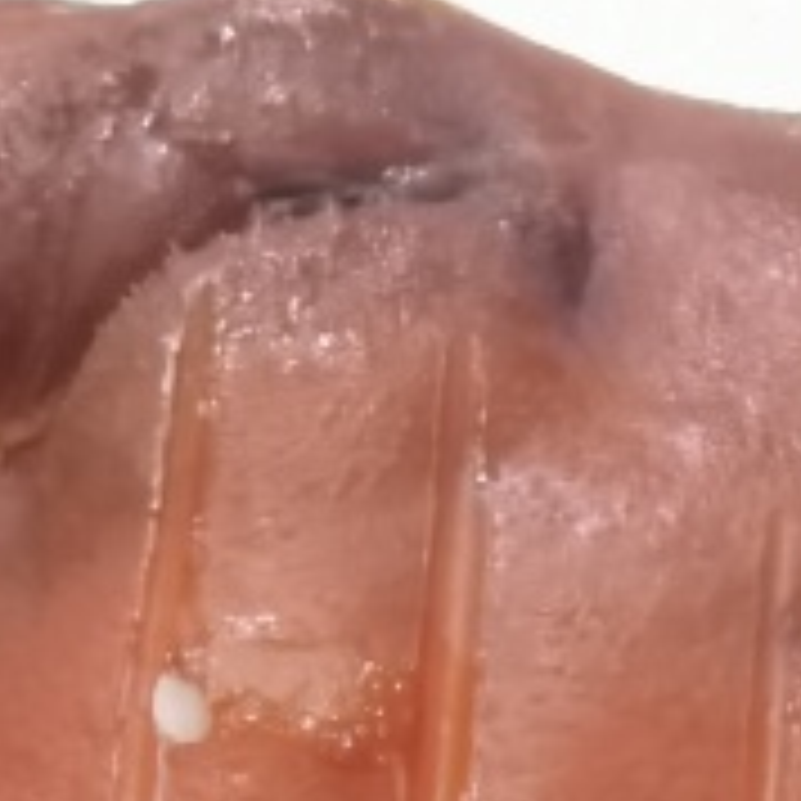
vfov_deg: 16.3
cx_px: 788
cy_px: 459
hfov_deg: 16.0
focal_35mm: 107
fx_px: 2801
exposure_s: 1/16.7
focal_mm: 2.26
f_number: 2.2
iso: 1000
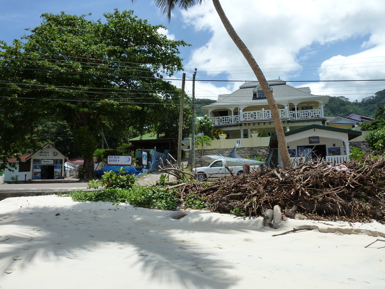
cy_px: 144
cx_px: 192
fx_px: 278
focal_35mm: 25
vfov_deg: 54.9
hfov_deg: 69.4
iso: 125
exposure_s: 1/400
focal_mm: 4.1
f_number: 5.6
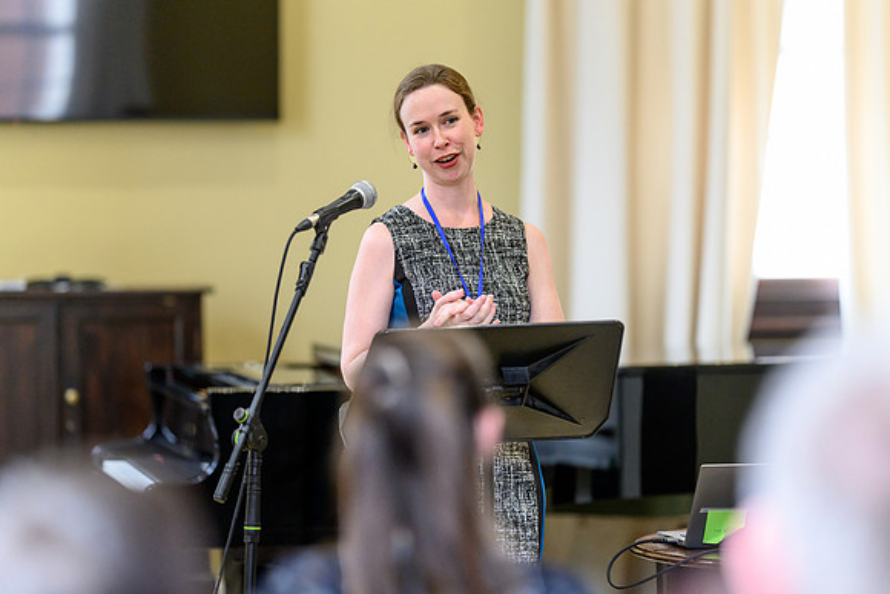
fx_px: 3368
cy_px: 297
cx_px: 445
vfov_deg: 10.1
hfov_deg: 15.1
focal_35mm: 136
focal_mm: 135
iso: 2800
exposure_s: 1/640
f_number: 1.8
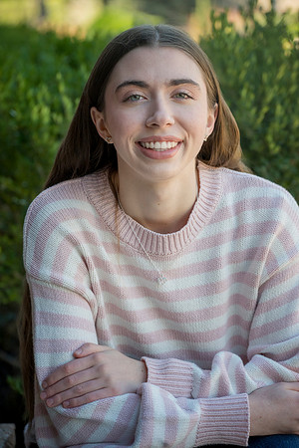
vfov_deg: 17.1
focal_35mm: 120
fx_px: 1495
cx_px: 150
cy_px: 224
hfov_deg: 11.4
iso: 400
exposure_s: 1/400
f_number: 5
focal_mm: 120
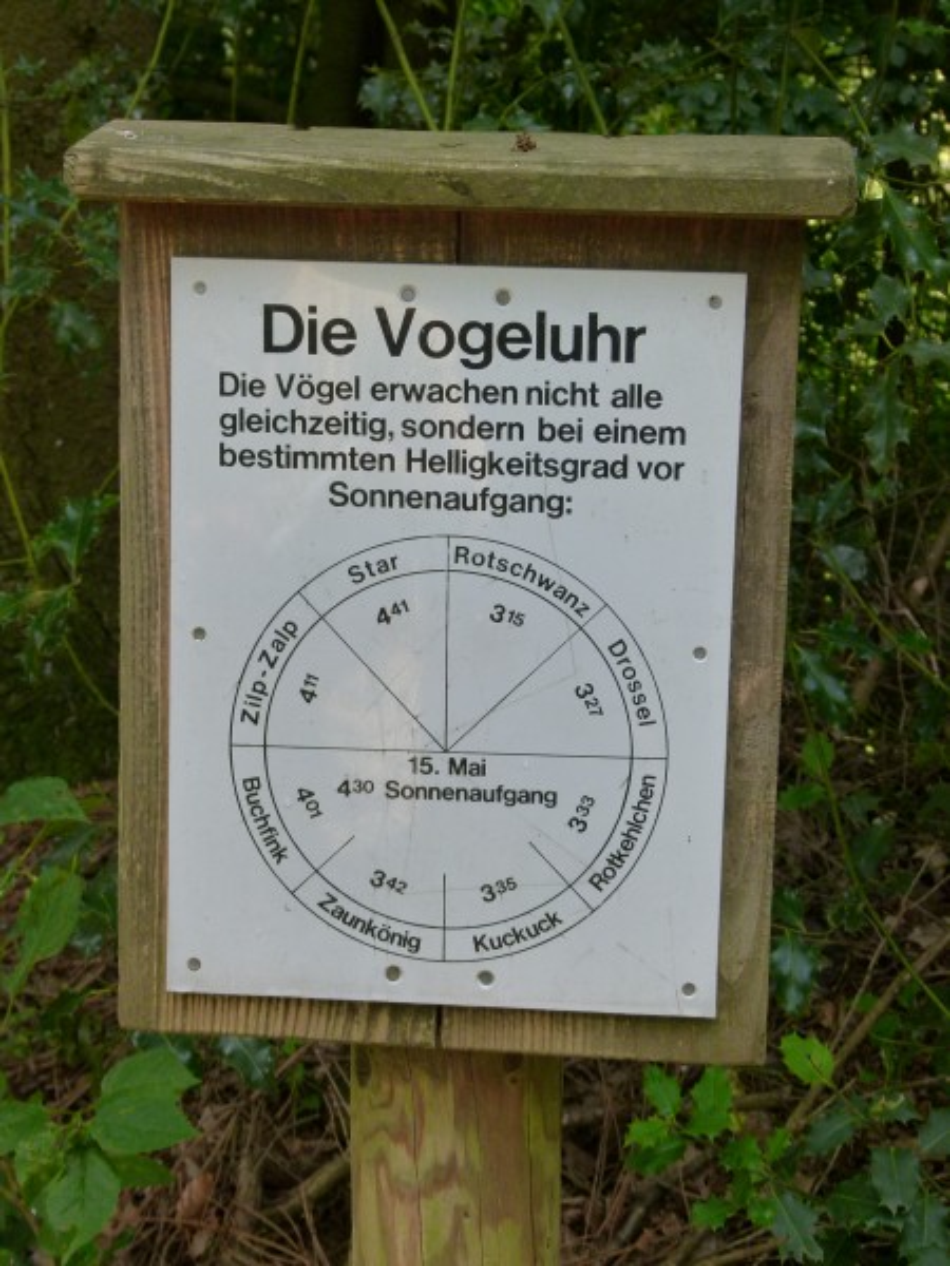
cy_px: 633
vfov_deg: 25.3
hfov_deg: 19.1
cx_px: 475
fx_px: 2818
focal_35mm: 77
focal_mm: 13.8
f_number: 3.6
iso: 160
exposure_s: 1/100
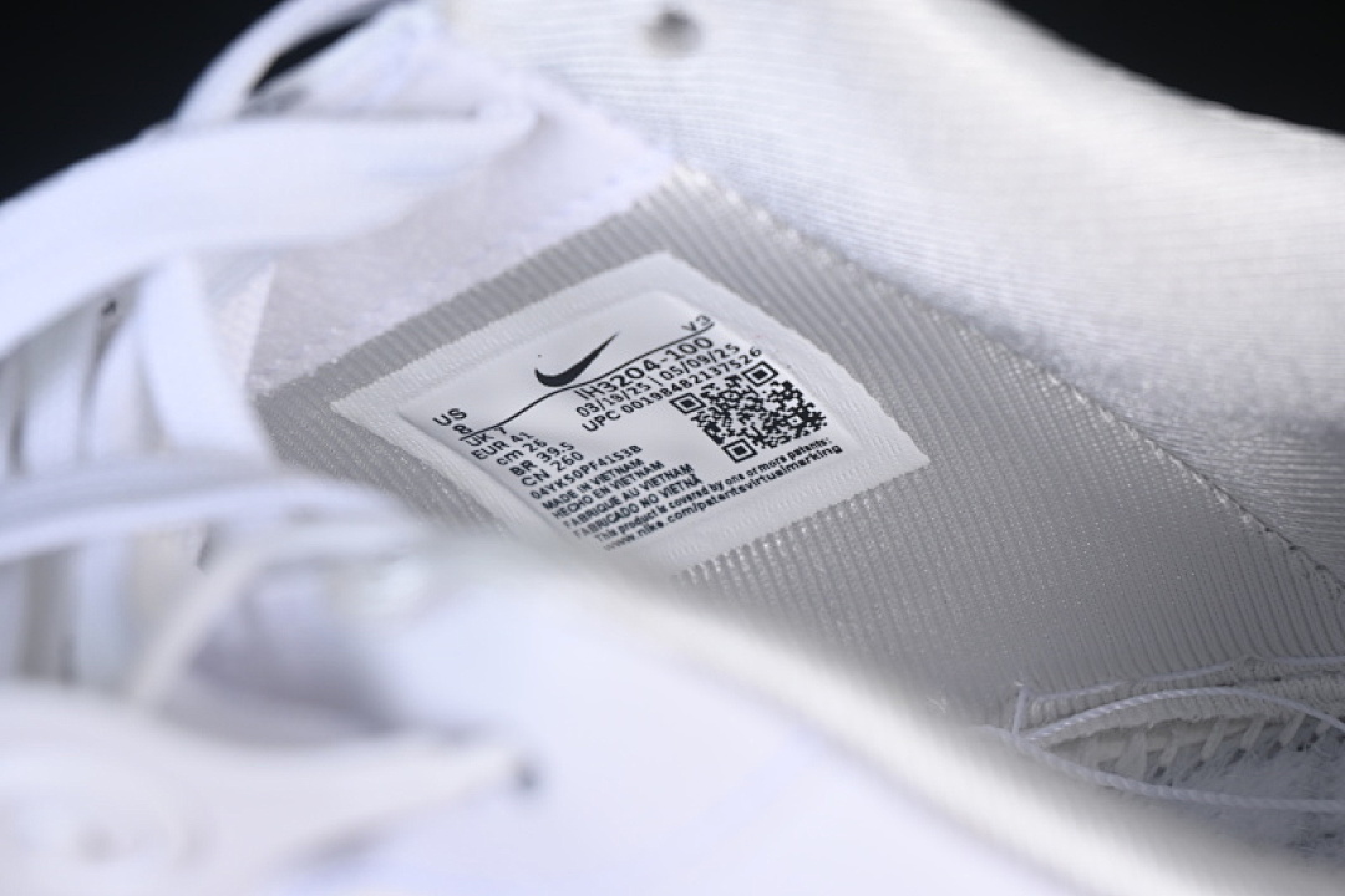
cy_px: 448
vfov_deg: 18.2
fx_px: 2802
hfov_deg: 27.0
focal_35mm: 75
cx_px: 672
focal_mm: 50
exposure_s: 1/60
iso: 160
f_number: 7.1
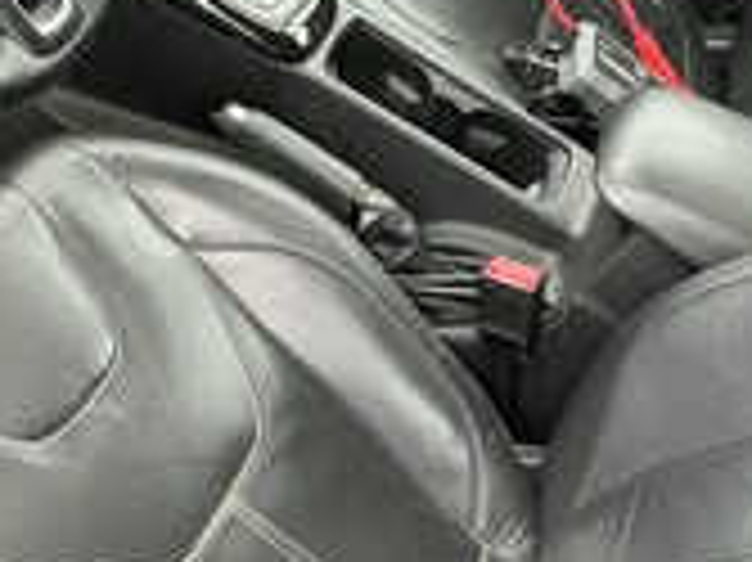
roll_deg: -39.9
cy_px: 427
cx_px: 527
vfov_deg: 21.7
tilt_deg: -41.9
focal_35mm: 67
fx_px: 1454
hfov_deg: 28.7
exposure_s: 1/60
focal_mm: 3
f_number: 1.8
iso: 200
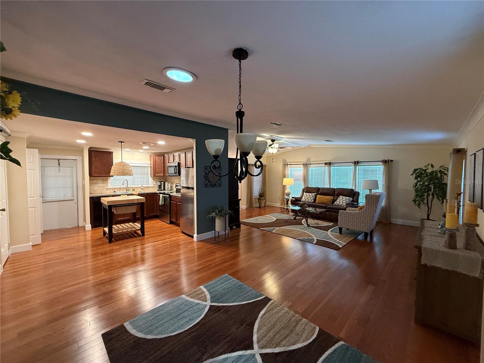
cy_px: 182
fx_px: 196
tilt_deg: -1.8
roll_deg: -0.4
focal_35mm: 14
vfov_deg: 85.7
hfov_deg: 102.1
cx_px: 242
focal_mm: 2.22
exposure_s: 1/60
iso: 500
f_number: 2.2
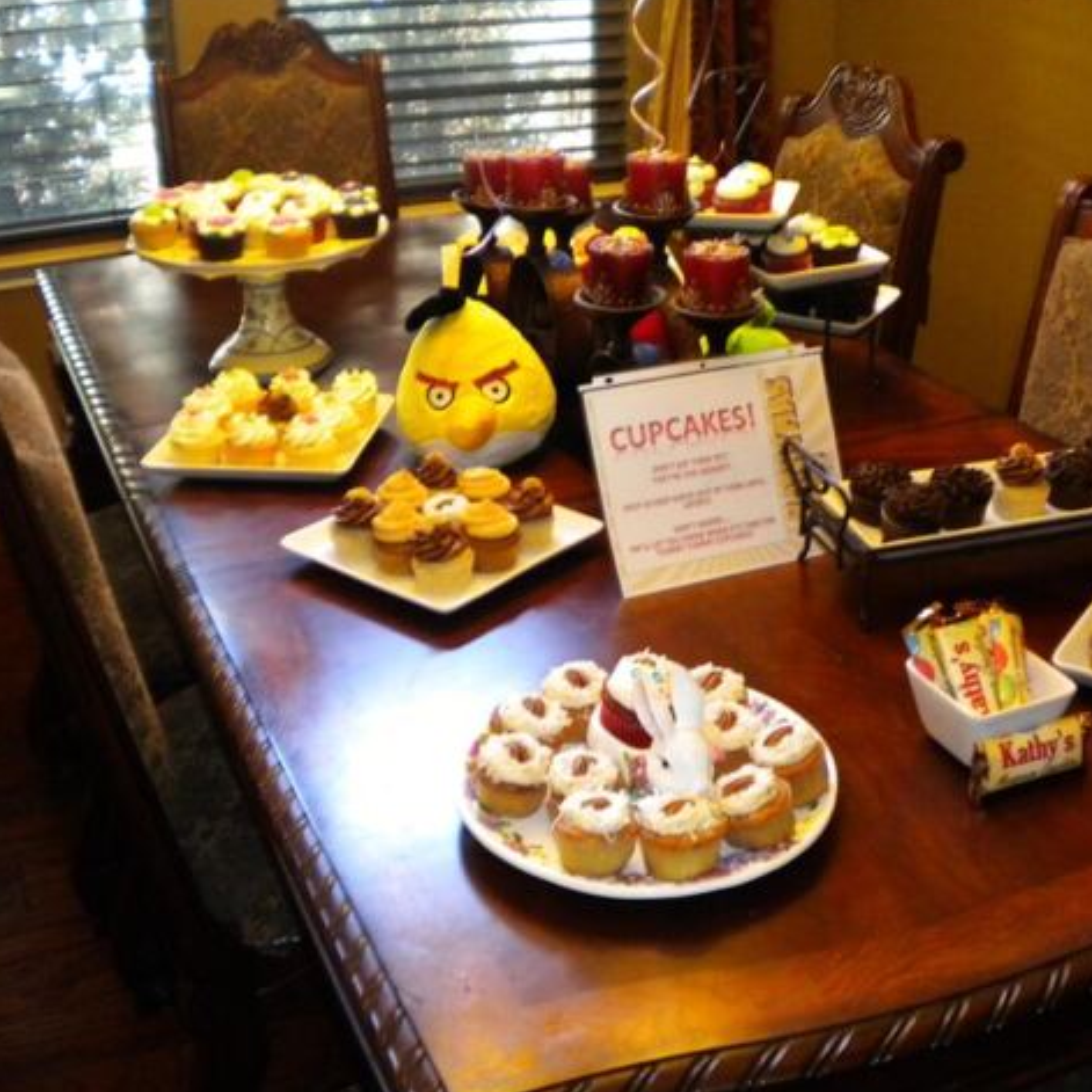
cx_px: 693
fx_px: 1499
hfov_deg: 39.7
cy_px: 543
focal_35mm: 42
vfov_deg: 40.0
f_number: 3.1
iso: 400
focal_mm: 6.3
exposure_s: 1/11.2
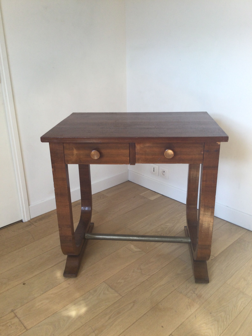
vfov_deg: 58.4
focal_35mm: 31
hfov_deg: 45.4
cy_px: 168
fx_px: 301
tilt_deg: -19.7
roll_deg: +1.9
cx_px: 126
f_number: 2.4
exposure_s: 1/50
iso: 32
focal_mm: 3.3
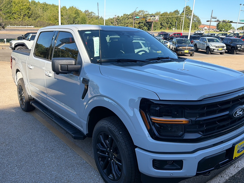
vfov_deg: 54.9
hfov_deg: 69.4
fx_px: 176
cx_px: 122
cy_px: 92
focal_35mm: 25
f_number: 1.78
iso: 80
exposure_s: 1/1653
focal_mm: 6.76
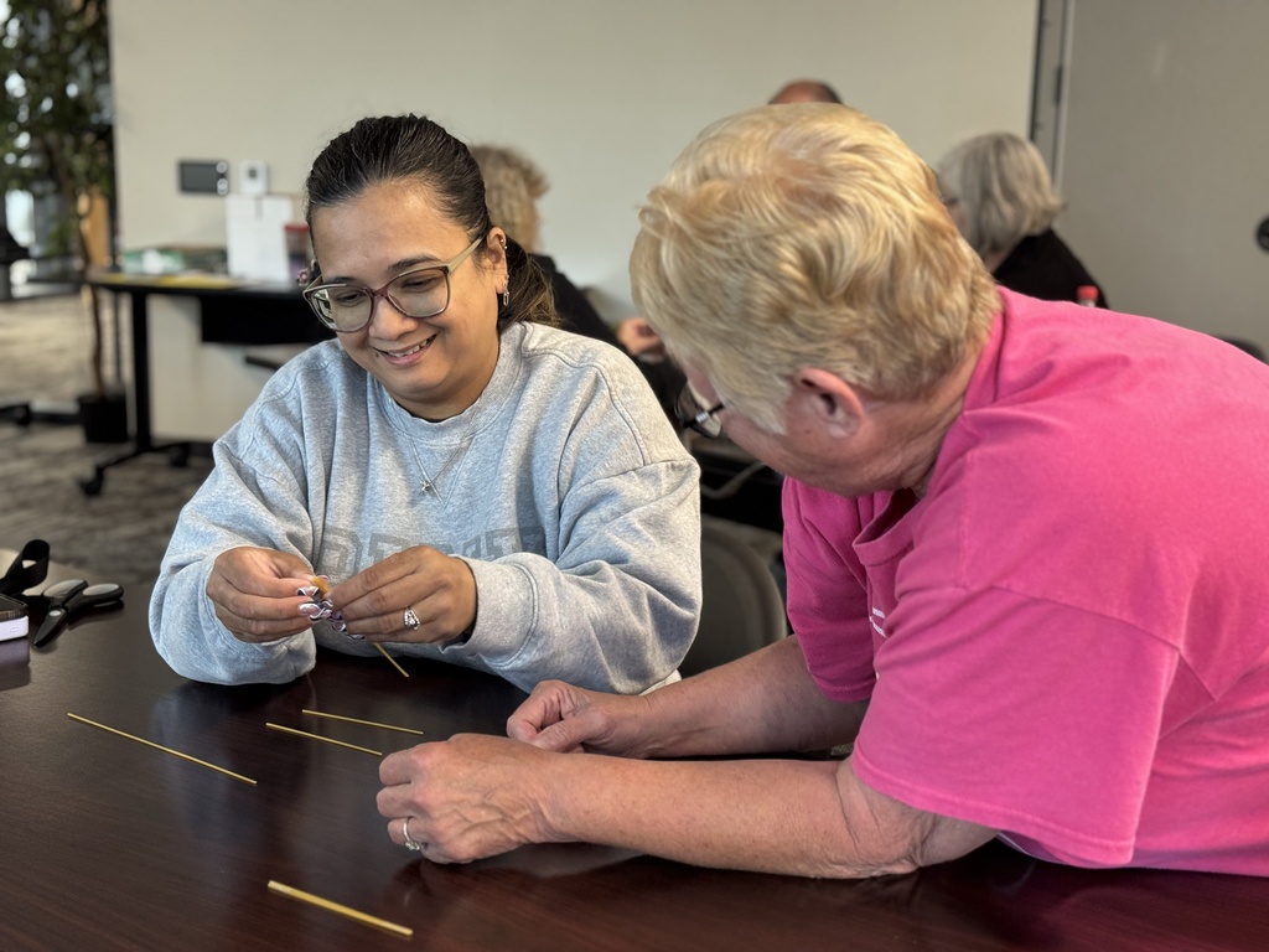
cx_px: 634
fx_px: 1760
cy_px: 476
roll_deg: -1.1
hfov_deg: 39.7
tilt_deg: -10.9
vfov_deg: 30.3
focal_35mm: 48
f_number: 1.78
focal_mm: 6.76
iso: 125
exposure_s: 1/60
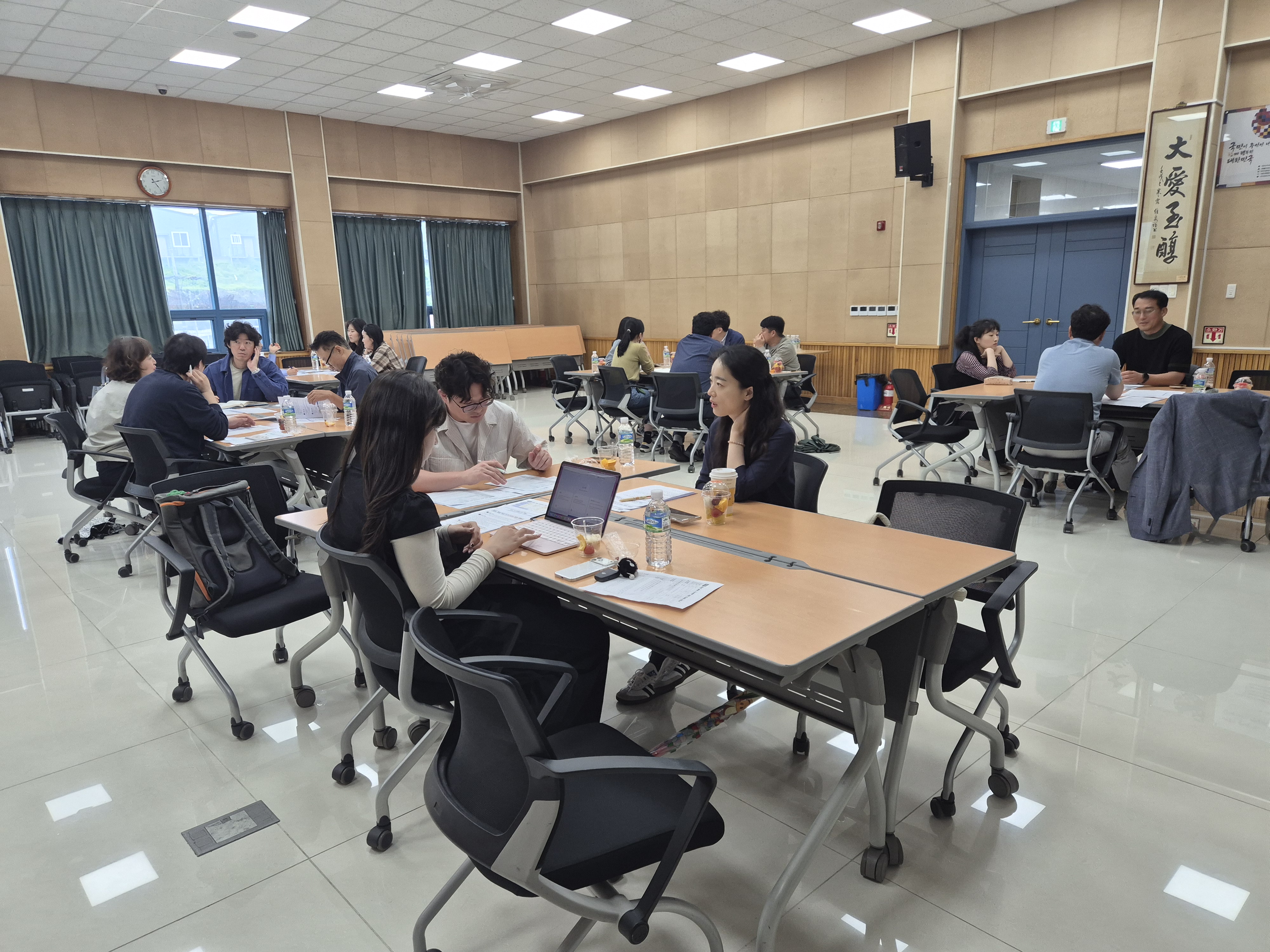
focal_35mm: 23
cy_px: 476
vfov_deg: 58.9
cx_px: 635
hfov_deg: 73.9
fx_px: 844
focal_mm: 5.4
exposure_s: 1/180
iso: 160
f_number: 1.8
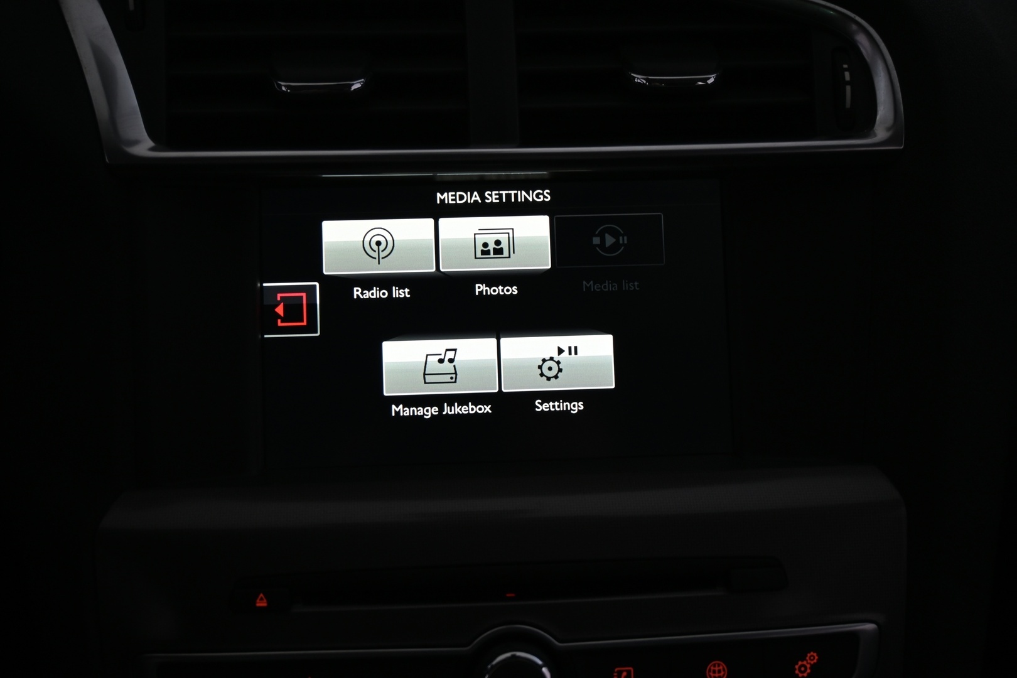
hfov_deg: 47.2
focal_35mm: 41
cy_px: 339
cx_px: 508
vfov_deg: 32.4
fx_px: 1165
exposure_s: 1/40
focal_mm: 27.5
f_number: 4.5
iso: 500
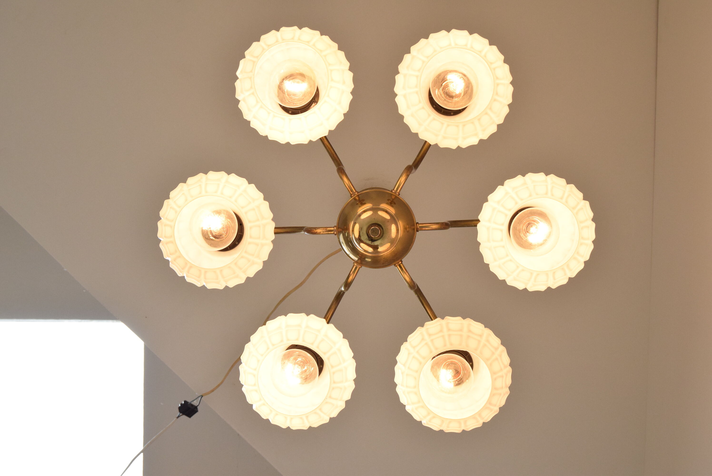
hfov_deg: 33.4
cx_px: 356
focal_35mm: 60
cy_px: 238
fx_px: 1188
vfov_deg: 22.7
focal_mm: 40
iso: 1600
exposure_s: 1/320
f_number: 9
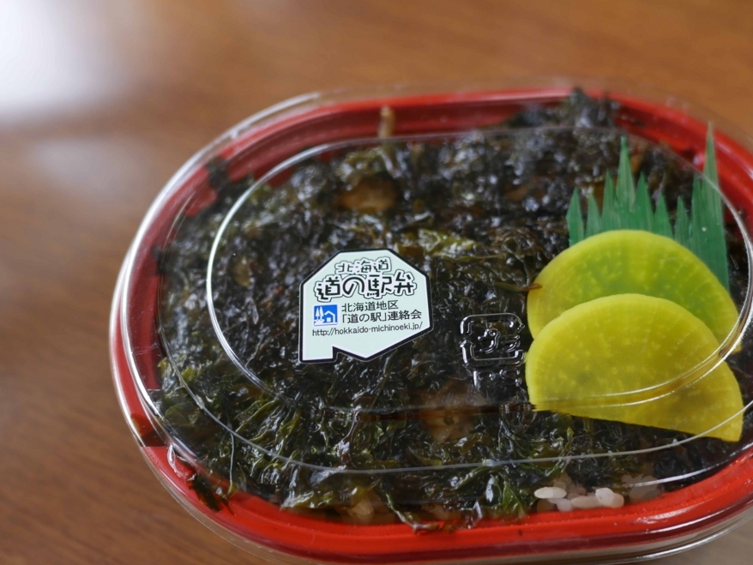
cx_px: 427
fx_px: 762
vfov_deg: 40.7
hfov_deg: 52.5
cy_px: 315
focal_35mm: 35
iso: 200
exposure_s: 1/160
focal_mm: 15
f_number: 2.2
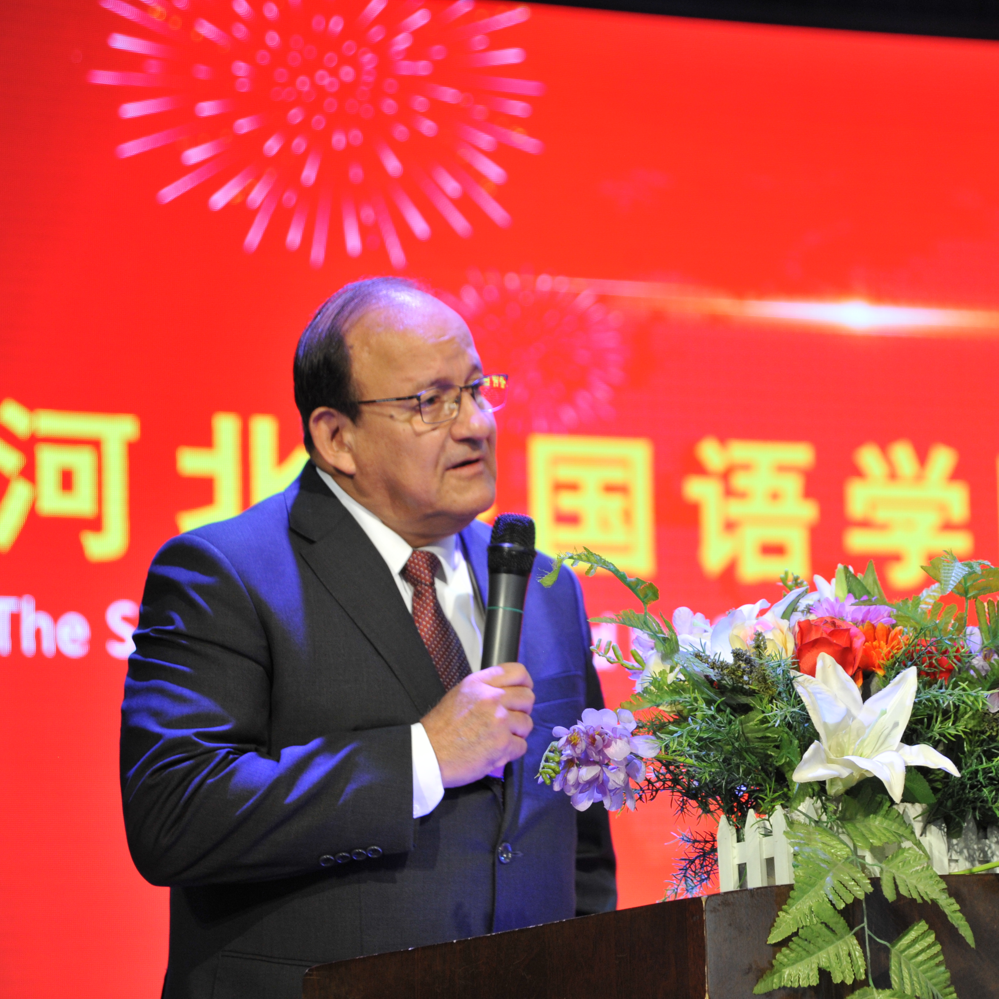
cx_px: 630
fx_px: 3983
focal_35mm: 122
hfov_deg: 14.3
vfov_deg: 14.3
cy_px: 502
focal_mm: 95
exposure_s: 1/80
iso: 1600
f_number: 5.3
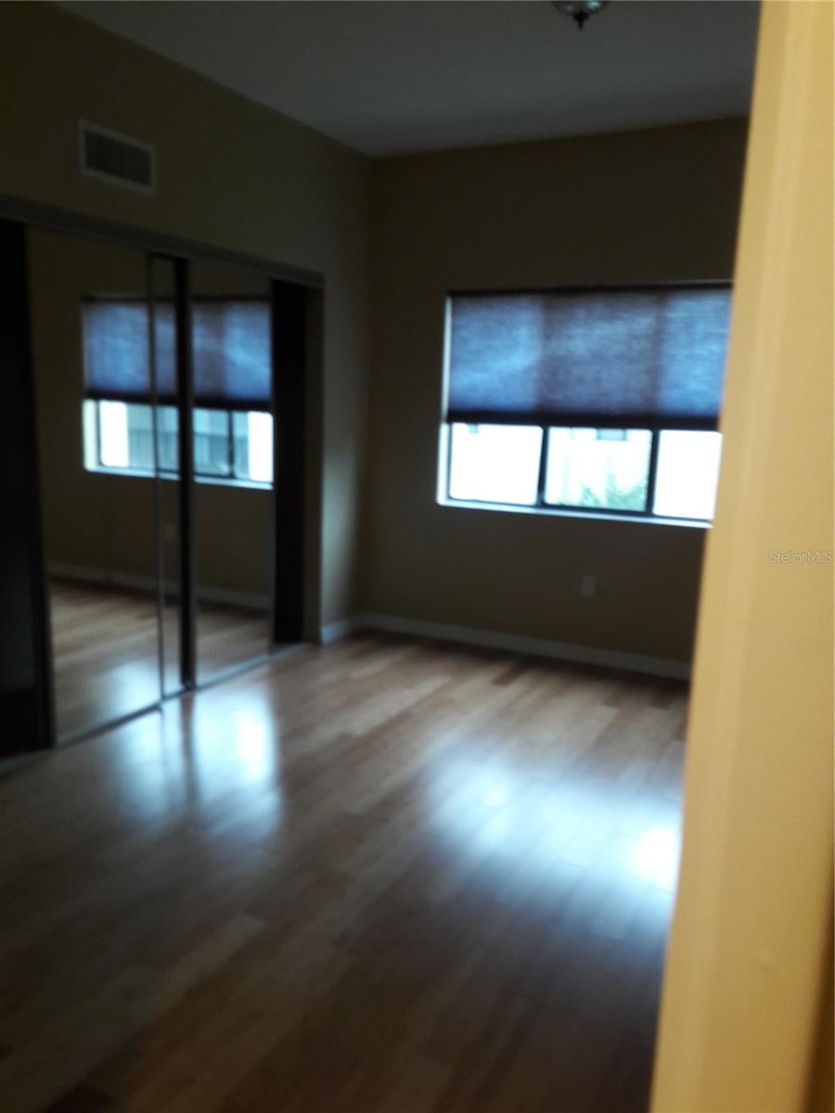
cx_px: 418
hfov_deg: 49.7
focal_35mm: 28
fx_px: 901
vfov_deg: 63.4
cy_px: 556
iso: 80
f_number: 1.9
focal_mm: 3.7
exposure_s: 1/30
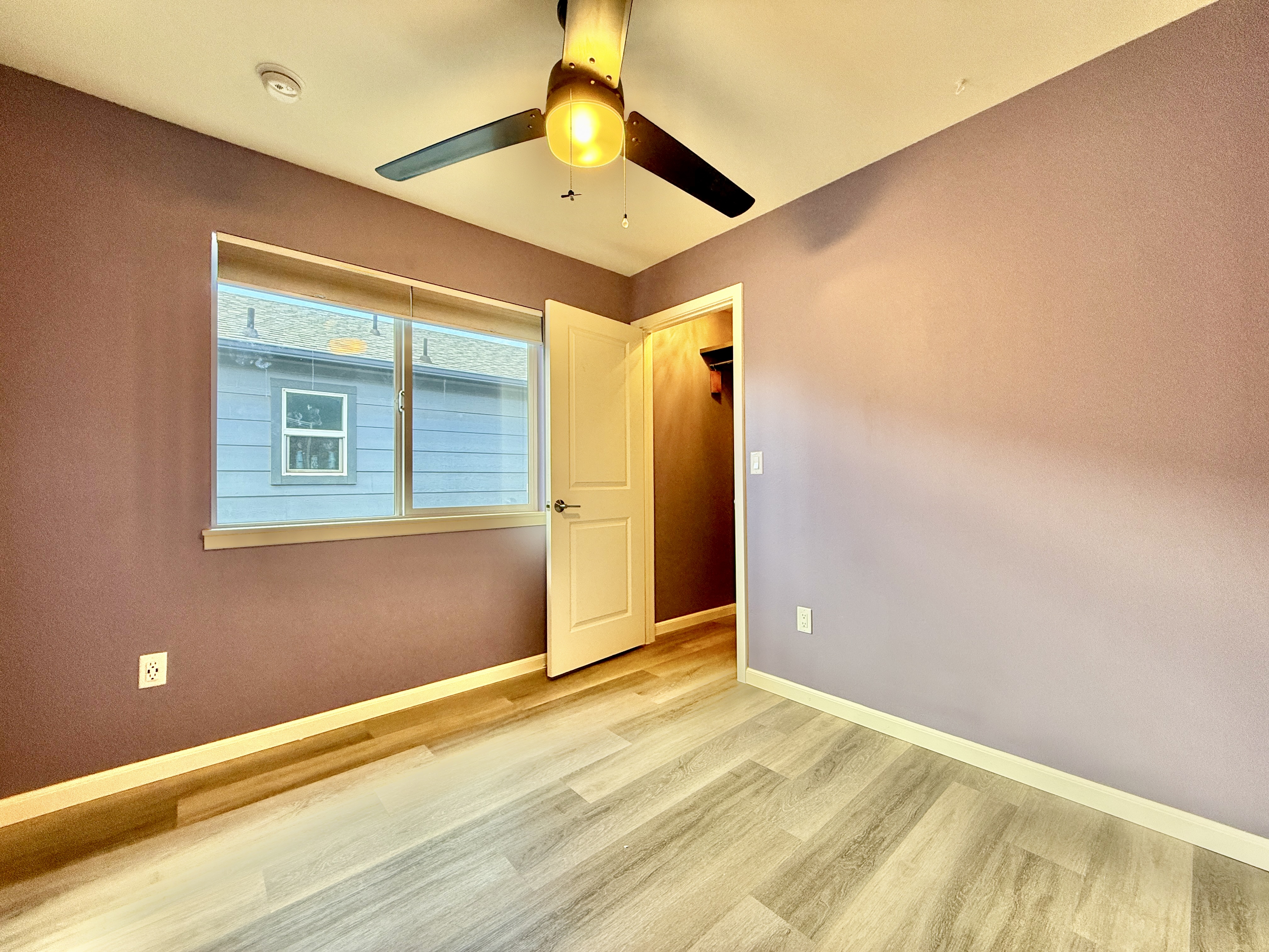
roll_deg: +0.0
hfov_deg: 102.1
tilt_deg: +1.3
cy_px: 476
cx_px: 634
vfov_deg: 85.7
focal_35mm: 14
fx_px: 513
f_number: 2.2
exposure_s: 1/120
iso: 200
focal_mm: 2.22
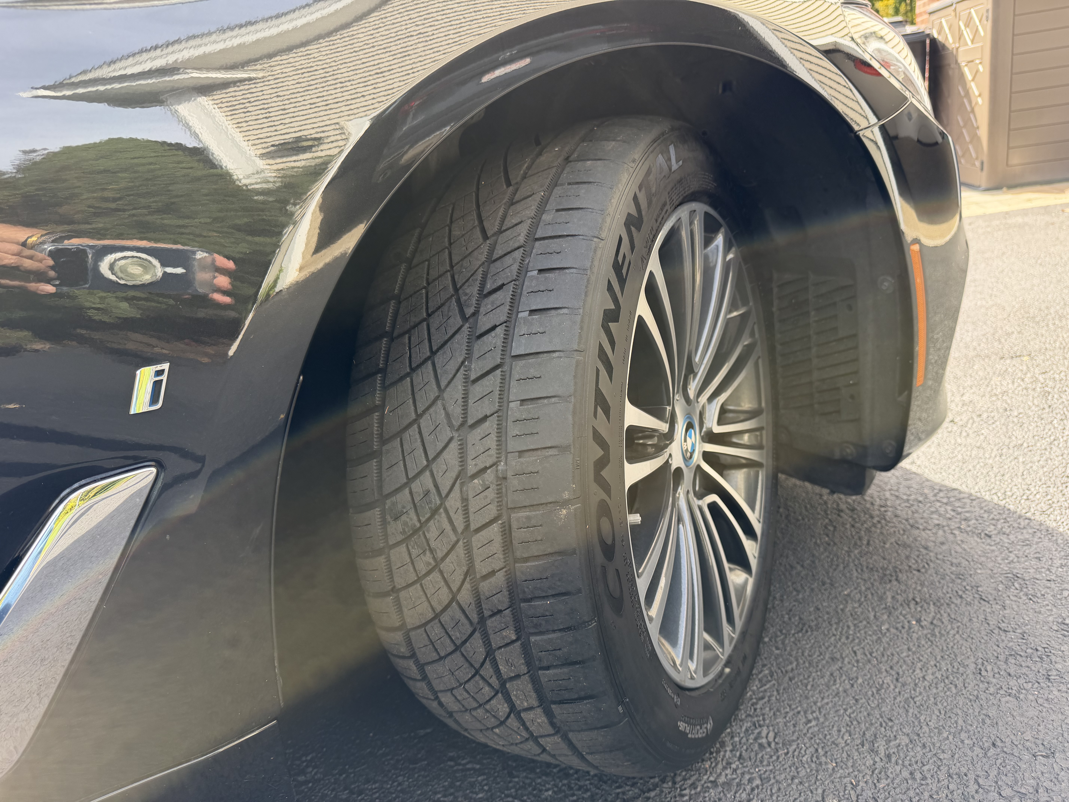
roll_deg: +9.1
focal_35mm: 24
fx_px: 741
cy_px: 401
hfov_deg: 71.6
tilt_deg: -18.8
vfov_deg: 56.8
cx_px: 534
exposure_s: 1/293
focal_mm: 6.76
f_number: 1.78
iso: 80
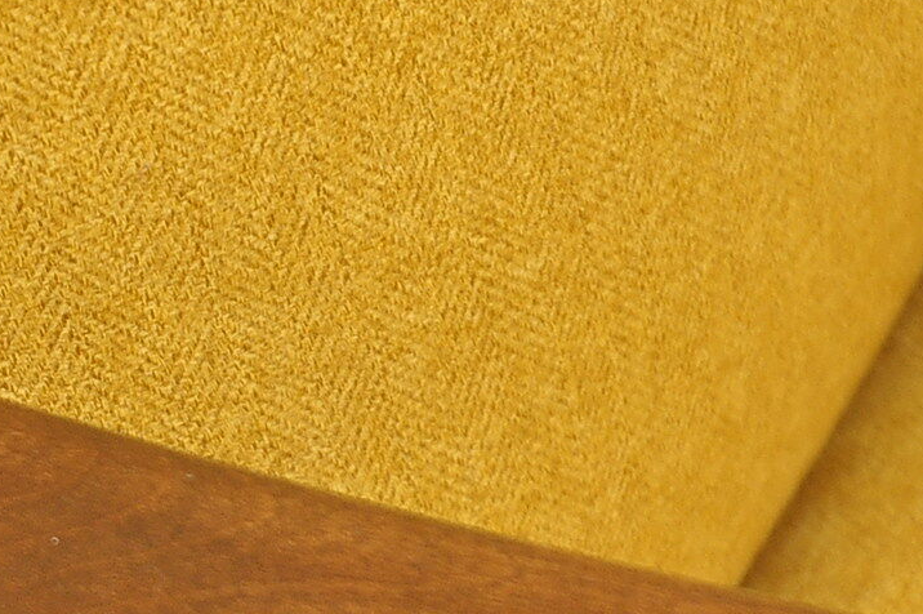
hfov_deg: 4.4
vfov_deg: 2.9
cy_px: 335
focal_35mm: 471
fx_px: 12077
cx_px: -182
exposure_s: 1/160
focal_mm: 105
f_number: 5.6
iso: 400
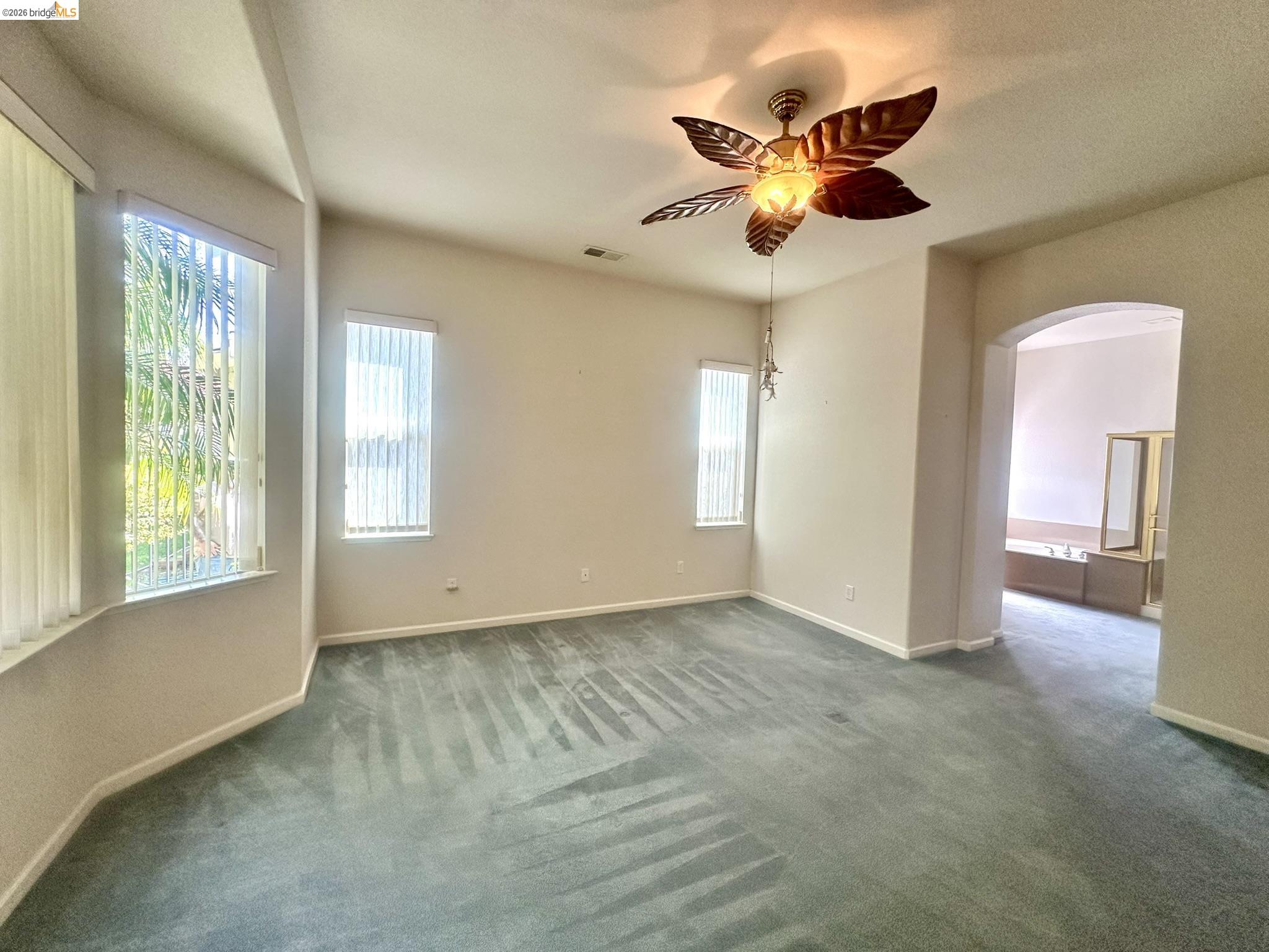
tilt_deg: -0.8
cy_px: 476
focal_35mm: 14
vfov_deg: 85.7
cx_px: 634
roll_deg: -2.2
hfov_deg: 102.1
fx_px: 513
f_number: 2.2
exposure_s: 1/120
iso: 200
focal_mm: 2.22
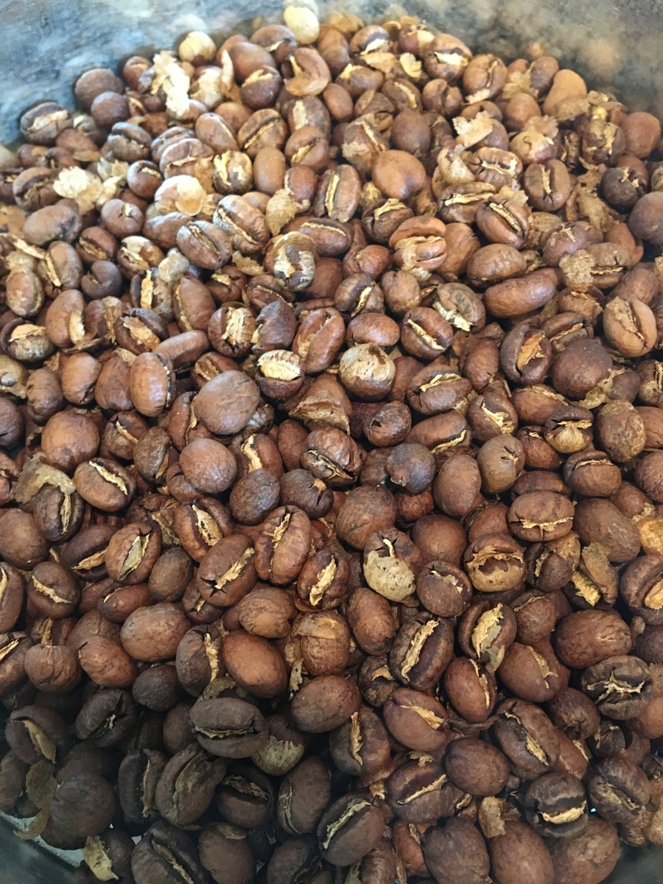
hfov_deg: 48.2
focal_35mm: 29
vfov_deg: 61.7
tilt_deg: -70.8
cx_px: 332
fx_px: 741
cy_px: 442
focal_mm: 4.15
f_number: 2.2
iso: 250
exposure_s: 1/15
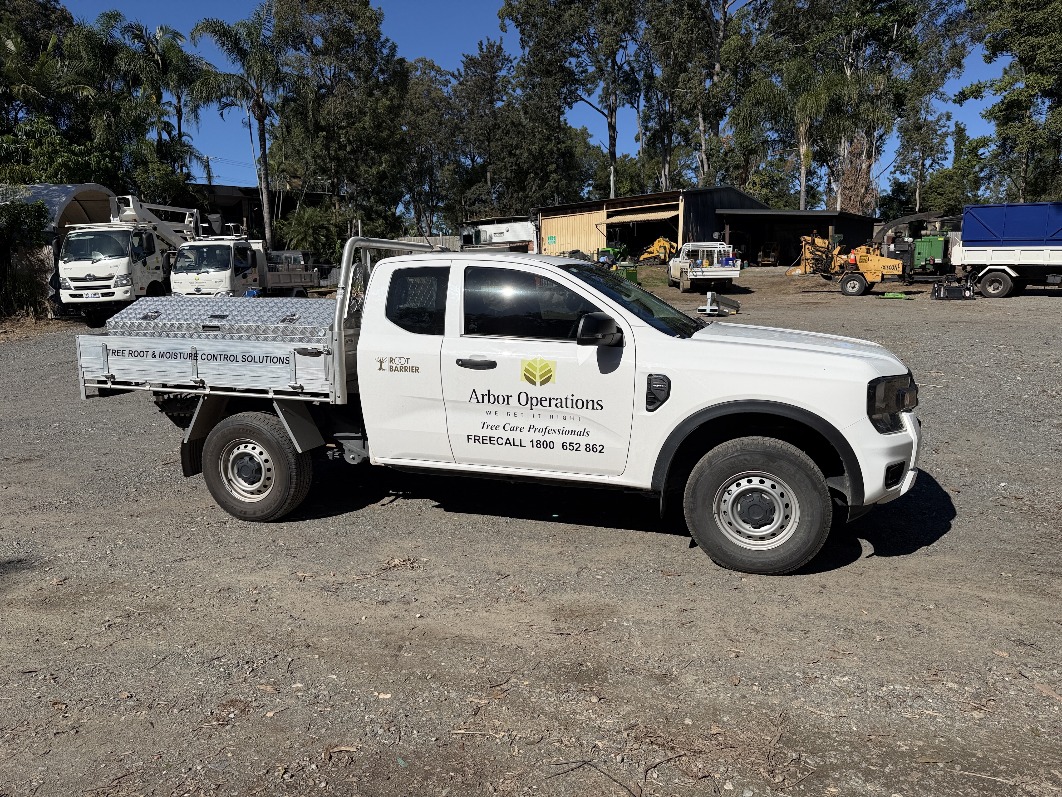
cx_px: 531
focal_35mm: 24
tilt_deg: -7.4
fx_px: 736
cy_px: 398
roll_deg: +1.5
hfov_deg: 71.6
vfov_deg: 56.8
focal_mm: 6.76
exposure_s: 1/9091
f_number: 1.78
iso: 80
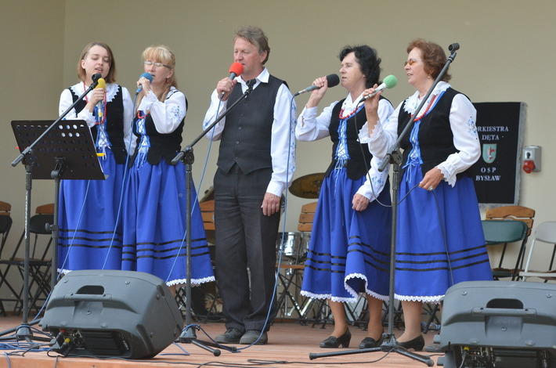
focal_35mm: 168
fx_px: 2589
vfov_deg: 8.1
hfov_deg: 12.3
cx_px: 278
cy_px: 184
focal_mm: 112
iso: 1000
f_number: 6.3
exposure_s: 1/640
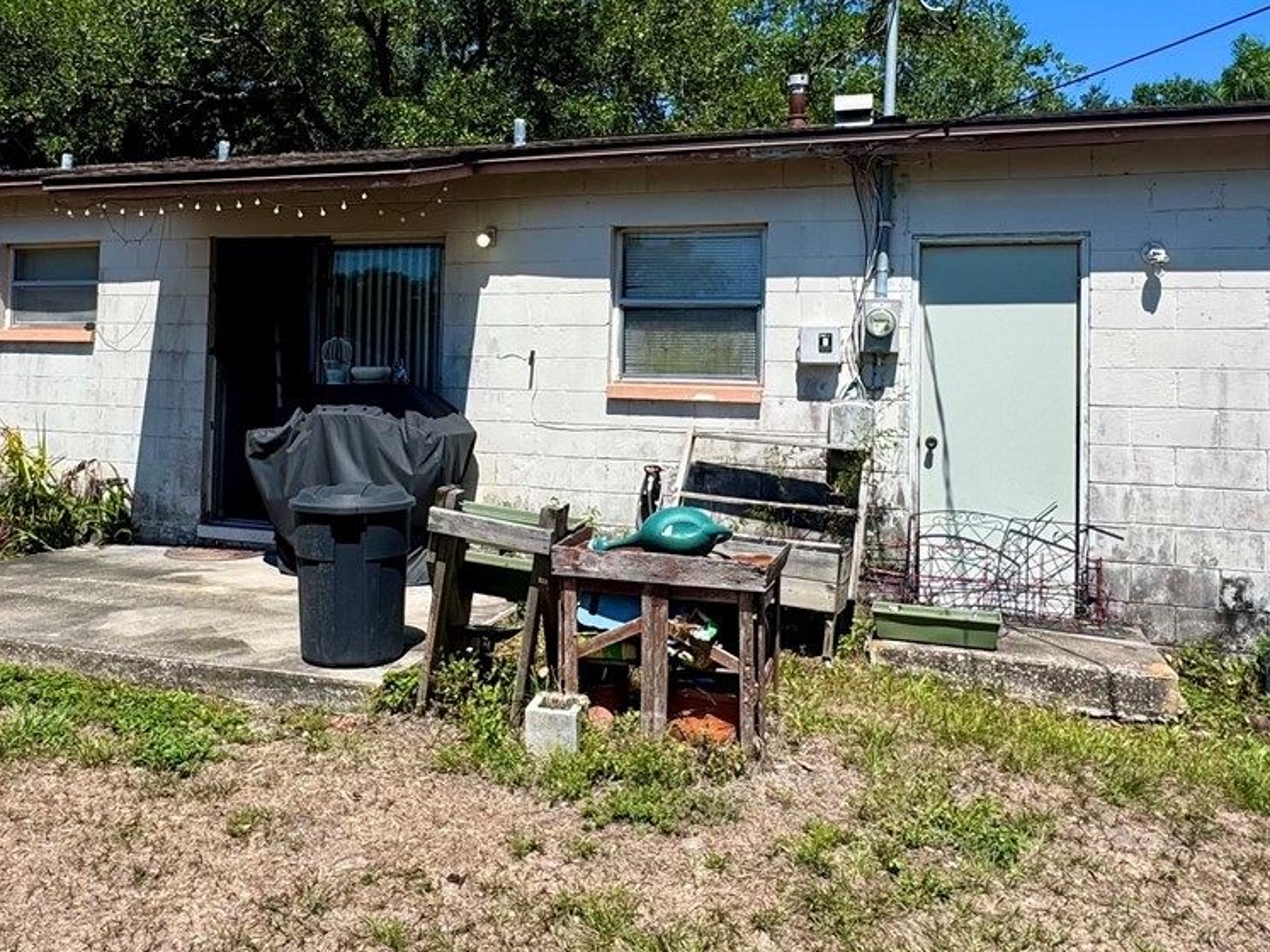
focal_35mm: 30
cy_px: 357
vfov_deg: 46.4
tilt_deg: +2.6
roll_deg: -2.6
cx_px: 532
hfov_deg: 59.6
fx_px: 1100
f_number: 2.2
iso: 50
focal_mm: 2.22
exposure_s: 1/1927
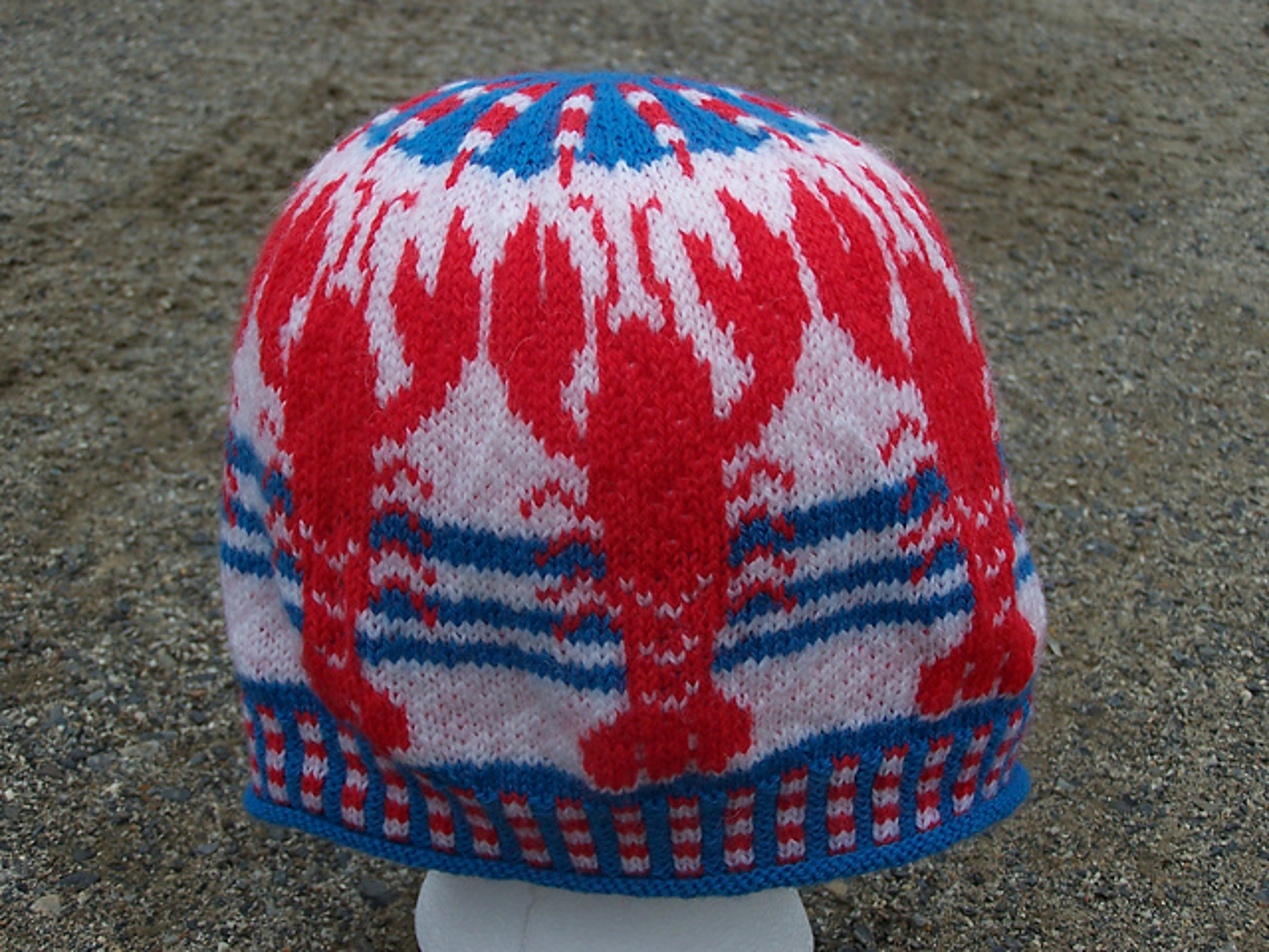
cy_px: 476
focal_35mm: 59
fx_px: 2163
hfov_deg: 32.7
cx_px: 634
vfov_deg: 24.8
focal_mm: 9.8
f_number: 3.2
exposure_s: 1/350
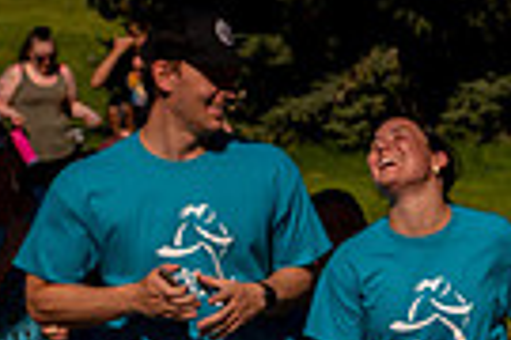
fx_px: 4698
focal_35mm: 331
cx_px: 1052
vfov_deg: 4.2
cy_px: 183
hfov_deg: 6.1
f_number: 11
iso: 800
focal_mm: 66
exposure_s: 1/2000
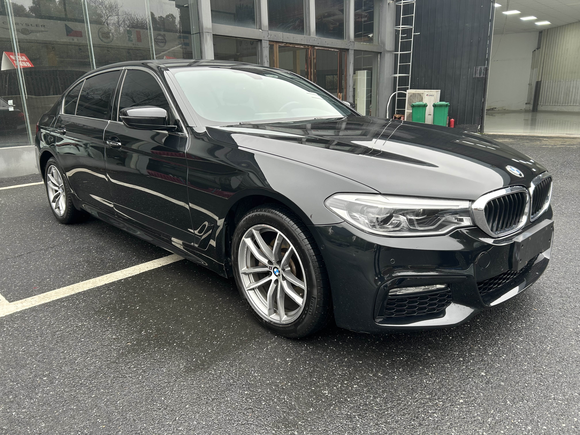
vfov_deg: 53.1
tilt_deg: -14.4
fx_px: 436
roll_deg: +2.0
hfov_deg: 67.3
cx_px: 290
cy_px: 218
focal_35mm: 26
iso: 64
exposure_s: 1/121
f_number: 1.5
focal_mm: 5.7
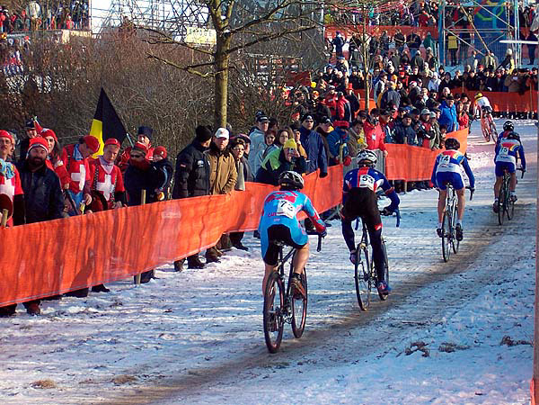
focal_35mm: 132
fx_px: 2055
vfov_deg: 11.2
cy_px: 202
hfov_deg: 14.9
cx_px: 270
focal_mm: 22
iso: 80
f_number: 4.8
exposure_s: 1/350
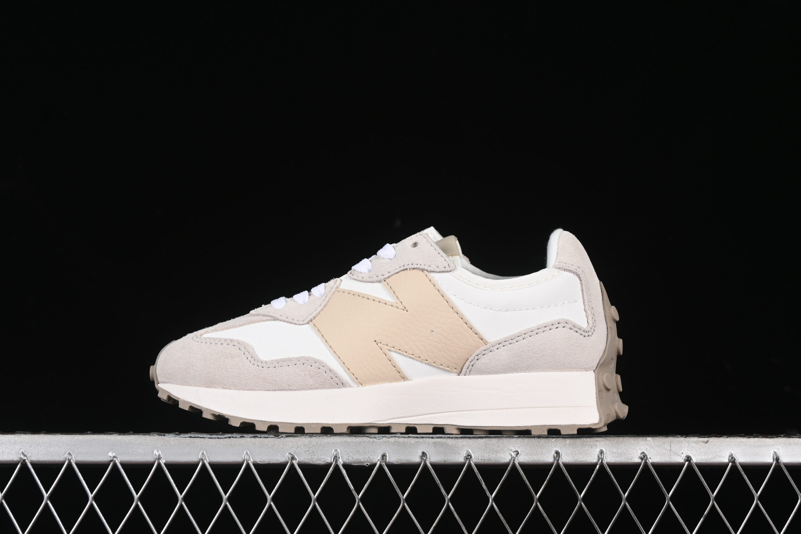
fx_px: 1669
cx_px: 400
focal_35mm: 75
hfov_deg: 27.0
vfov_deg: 18.2
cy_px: 267
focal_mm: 50
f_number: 8
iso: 160
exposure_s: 1/80
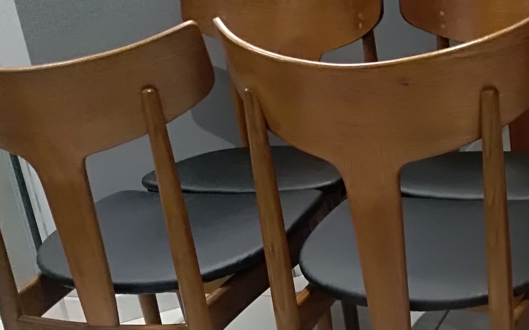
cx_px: 477
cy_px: 315
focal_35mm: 60
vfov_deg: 21.0
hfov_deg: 32.3
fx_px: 865
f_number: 2
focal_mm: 3.54
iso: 777
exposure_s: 1/20
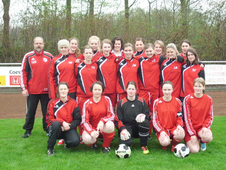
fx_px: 437
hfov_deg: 29.0
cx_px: 113
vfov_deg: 21.9
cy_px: 85
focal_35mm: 67
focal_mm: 11.2
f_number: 4.2
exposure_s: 1/120
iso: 200
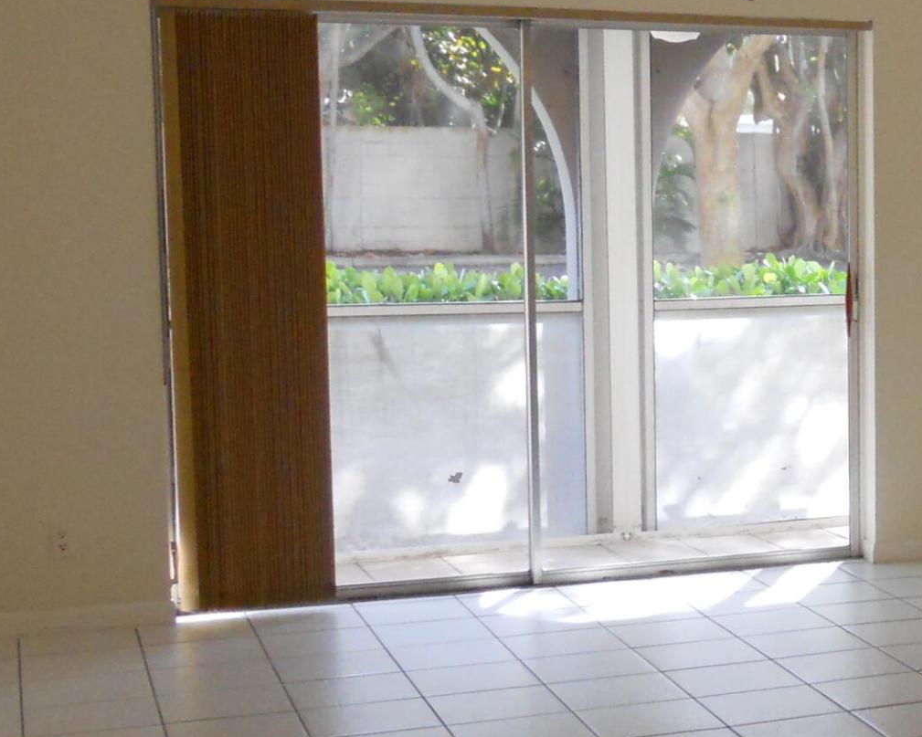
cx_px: 1179
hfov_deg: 22.1
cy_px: 344
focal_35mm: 78
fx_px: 2128
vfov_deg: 19.7
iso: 400
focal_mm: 5
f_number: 2.7
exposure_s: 1/250
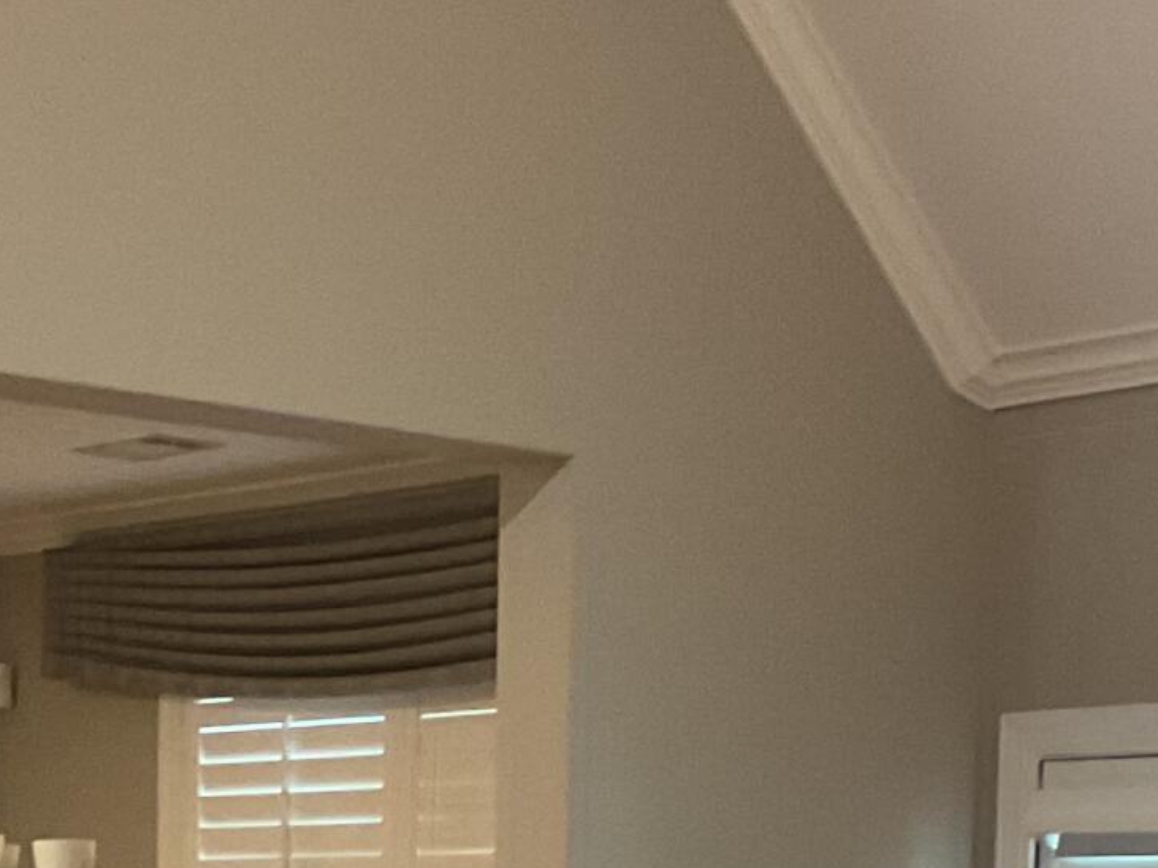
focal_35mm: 119
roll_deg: -3.4
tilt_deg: -5.6
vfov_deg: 11.8
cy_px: 1376
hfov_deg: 16.6
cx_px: 592
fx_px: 3980
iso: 200
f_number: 1.8
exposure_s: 1/40
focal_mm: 3
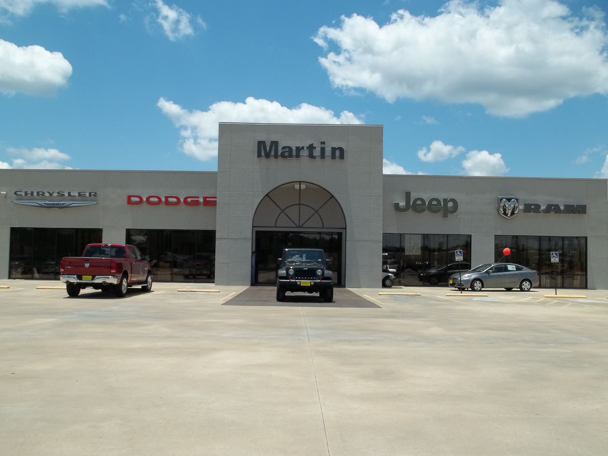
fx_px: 580
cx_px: 304
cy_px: 228
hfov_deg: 55.4
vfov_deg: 42.9
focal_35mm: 33
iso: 64
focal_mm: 5.9
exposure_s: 1/250
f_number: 8
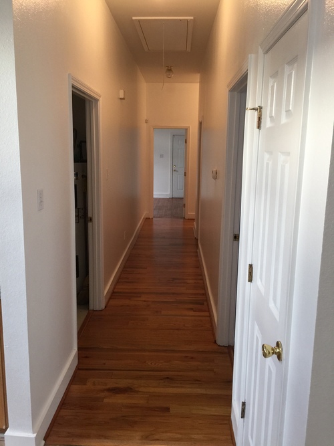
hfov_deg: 48.2
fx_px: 373
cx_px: 167
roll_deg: -0.6
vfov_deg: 61.7
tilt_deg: -11.5
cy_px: 223
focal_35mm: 29
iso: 50
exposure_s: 1/30
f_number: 2.2
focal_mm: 4.15
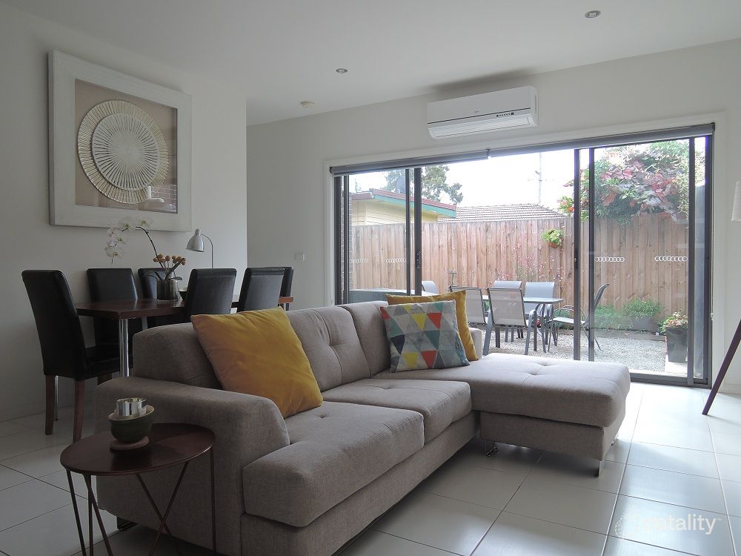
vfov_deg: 56.8
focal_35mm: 24
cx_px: 370
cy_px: 278
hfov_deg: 71.6
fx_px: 514
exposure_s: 1/100
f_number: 2.8
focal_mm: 5.1
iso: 80
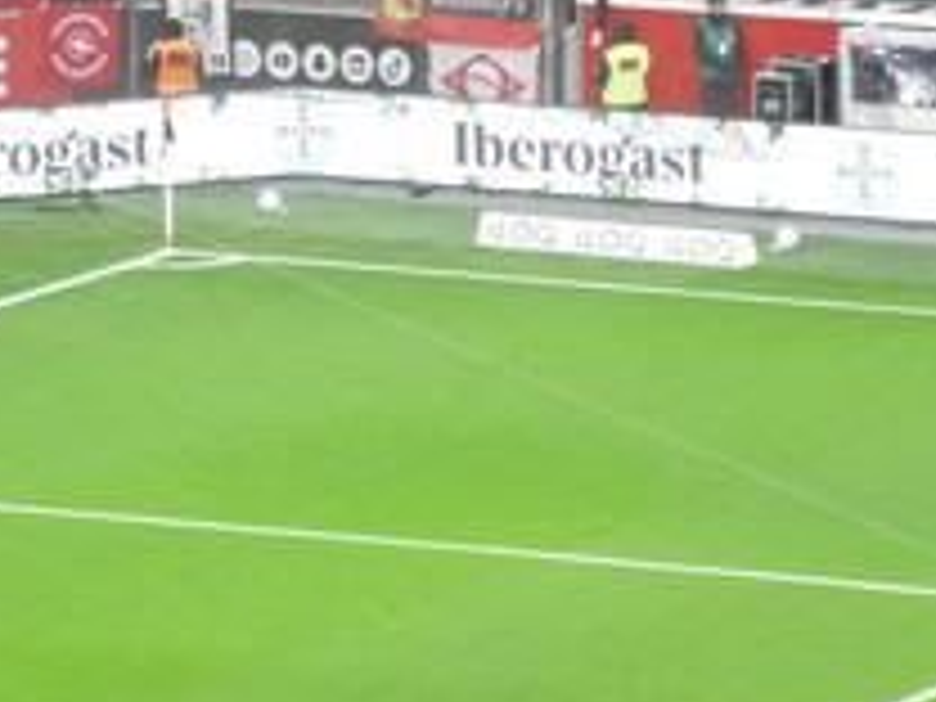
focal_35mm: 415
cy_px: -342
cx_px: -36
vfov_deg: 3.6
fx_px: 11221
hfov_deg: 4.8
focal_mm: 24.2
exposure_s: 1/80
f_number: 5.3
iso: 640
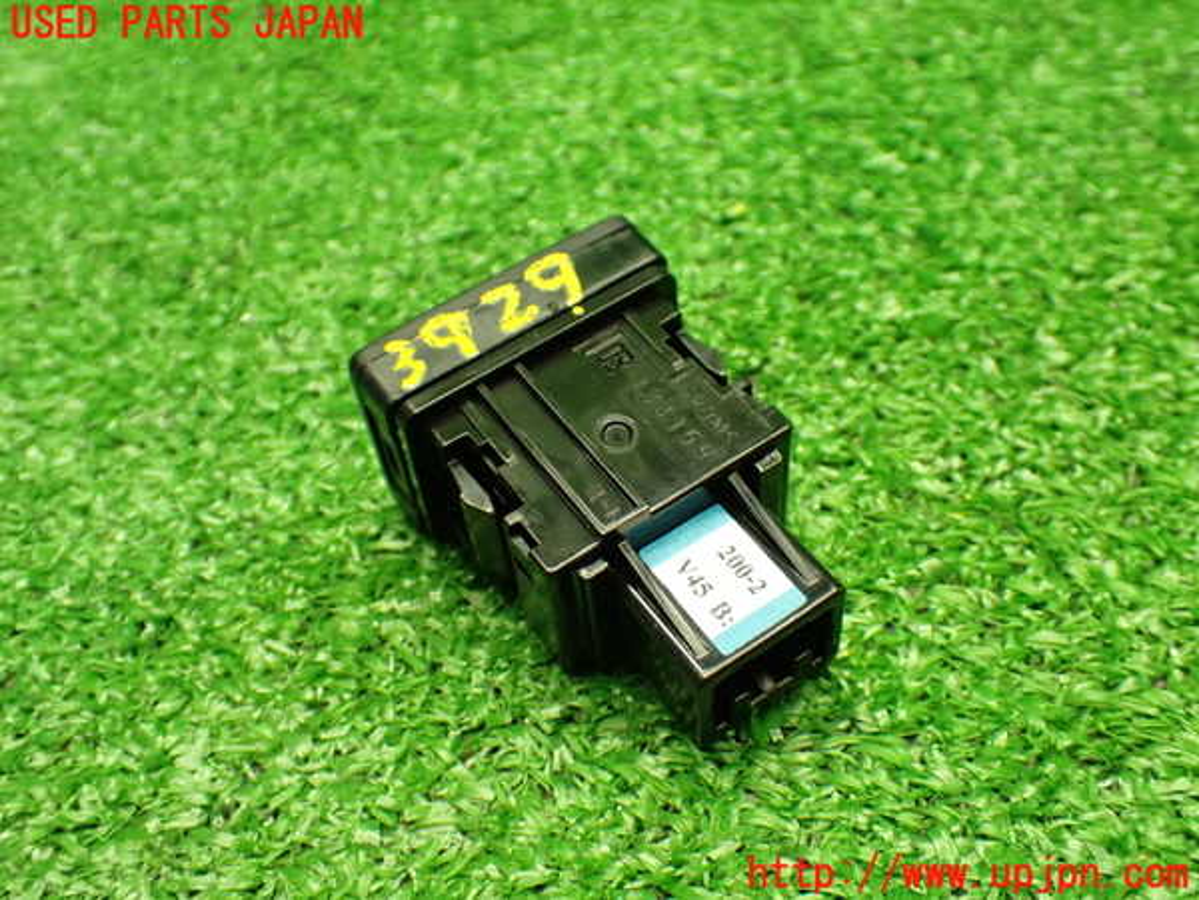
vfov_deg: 37.7
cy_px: 450
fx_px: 1316
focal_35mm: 38
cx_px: 600
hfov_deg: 49.0
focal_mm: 6.83
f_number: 2.7
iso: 800
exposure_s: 1/80
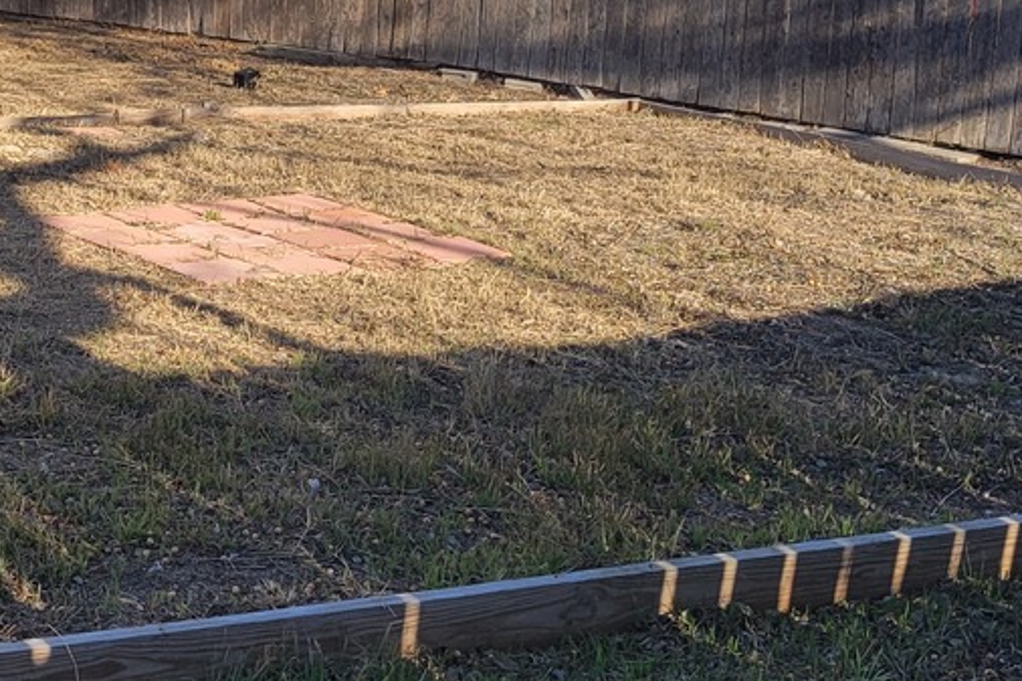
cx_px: 89
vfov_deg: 17.7
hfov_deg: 25.5
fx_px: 2185
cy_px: 242
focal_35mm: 77
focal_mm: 5.4
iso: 40
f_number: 1.8
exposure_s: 1/1387
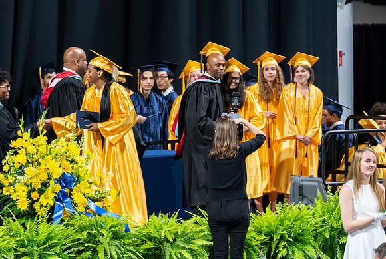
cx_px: 232
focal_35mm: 404
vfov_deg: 3.4
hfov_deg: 5.1
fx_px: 4339
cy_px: 134
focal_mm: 200
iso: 2000
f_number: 4
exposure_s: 1/200
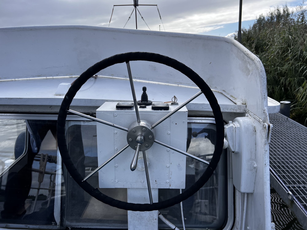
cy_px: 115
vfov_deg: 53.1
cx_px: 154
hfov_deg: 67.3
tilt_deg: -13.7
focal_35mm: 26
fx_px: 231
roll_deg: +0.7
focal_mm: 5.7
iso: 50
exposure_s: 1/1972
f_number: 1.5
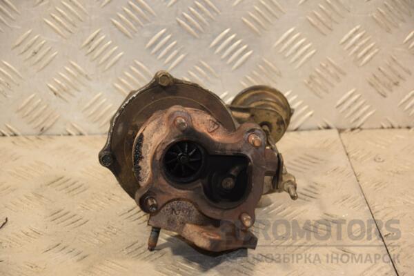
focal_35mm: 128
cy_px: 138
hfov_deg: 16.1
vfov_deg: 10.8
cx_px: 207
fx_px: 1466
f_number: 5.6
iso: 800
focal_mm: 85
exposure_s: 1/125
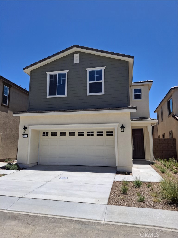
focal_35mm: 25
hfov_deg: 54.9
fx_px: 171
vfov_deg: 69.4
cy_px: 119
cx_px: 89
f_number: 1.8
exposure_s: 1/1541
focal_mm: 4.69
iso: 32
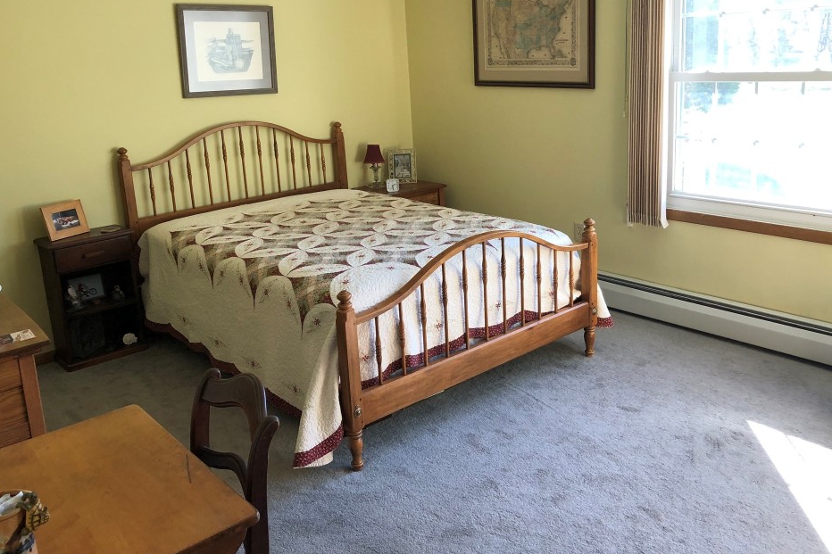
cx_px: 419
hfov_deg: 58.7
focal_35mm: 32
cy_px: 219
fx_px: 739
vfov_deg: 40.9
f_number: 1.8
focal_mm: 3.99
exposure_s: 1/30
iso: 25
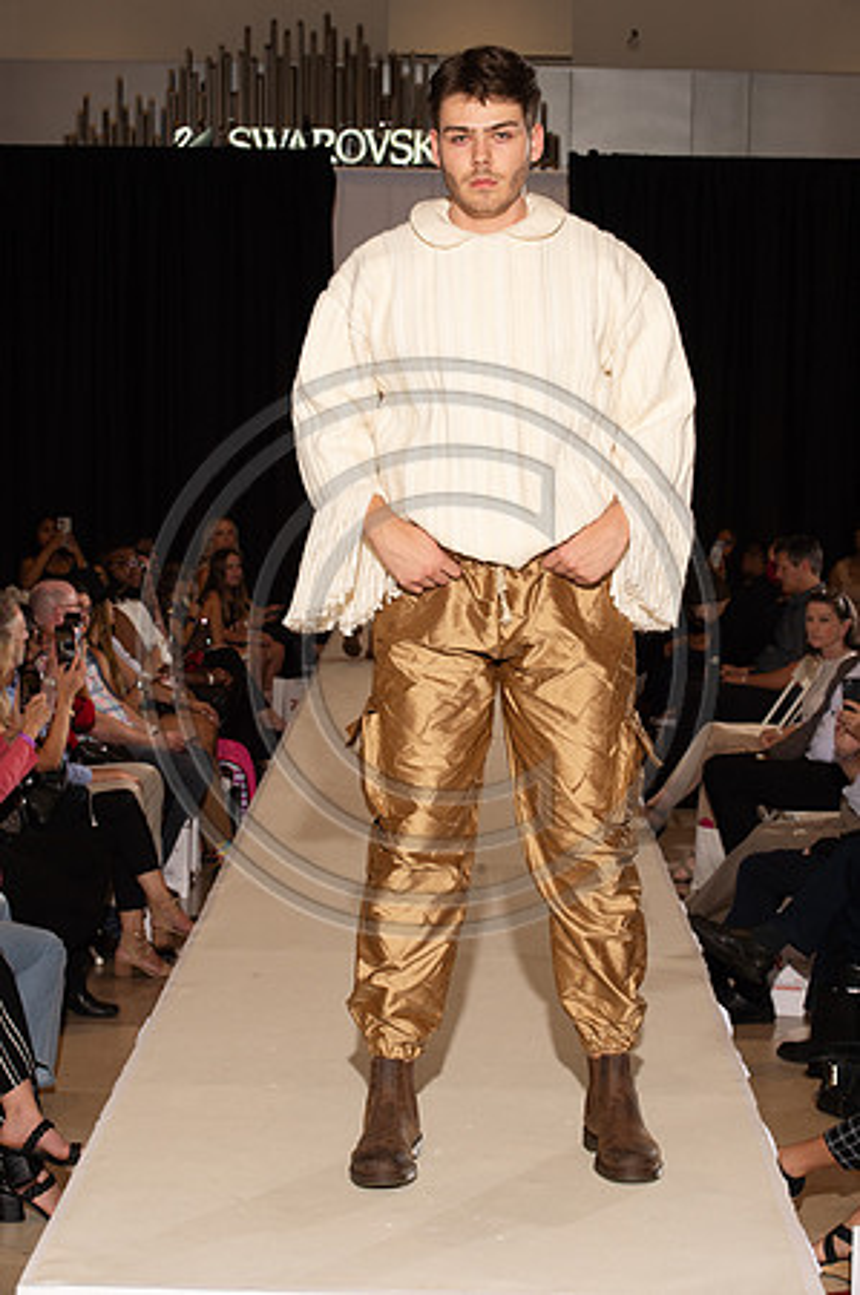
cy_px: 648
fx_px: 2873
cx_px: 430
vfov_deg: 25.4
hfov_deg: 17.0
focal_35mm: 80
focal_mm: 80
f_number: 9
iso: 800
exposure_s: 1/250
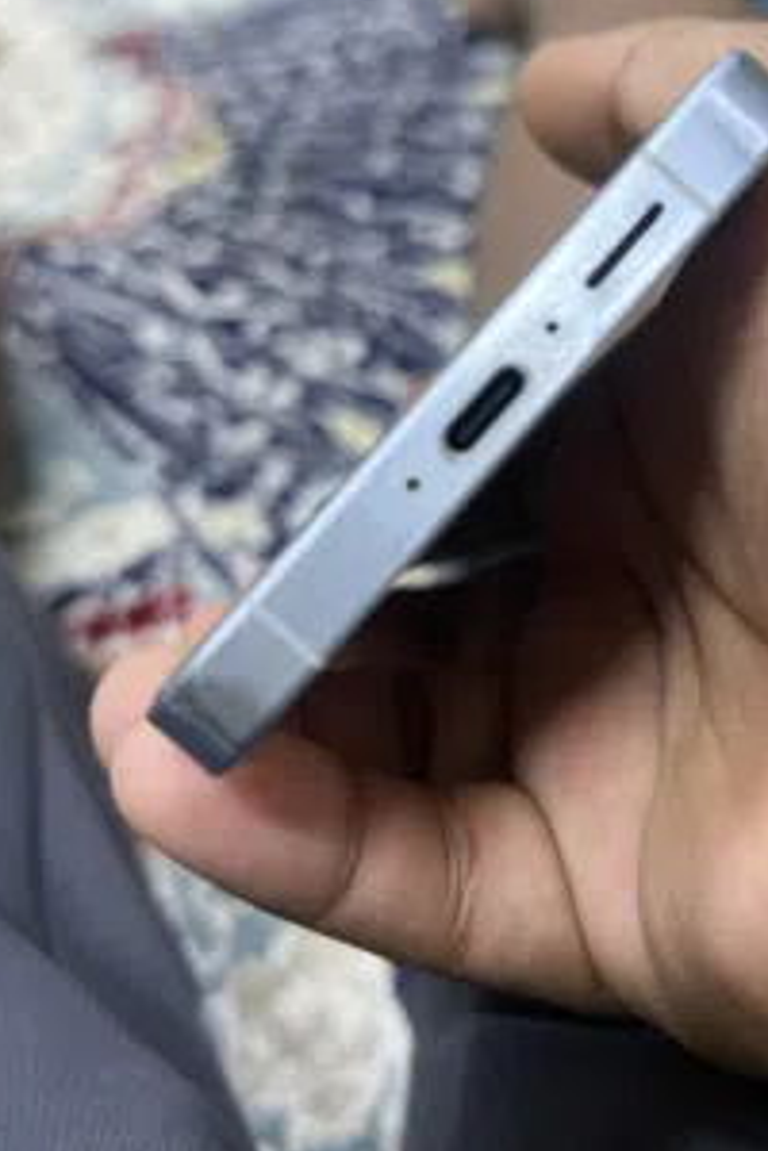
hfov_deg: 36.8
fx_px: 1152
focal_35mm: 36
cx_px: 430
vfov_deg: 52.3
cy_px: 399
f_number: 1.5
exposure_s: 1/50
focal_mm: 5.7
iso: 125
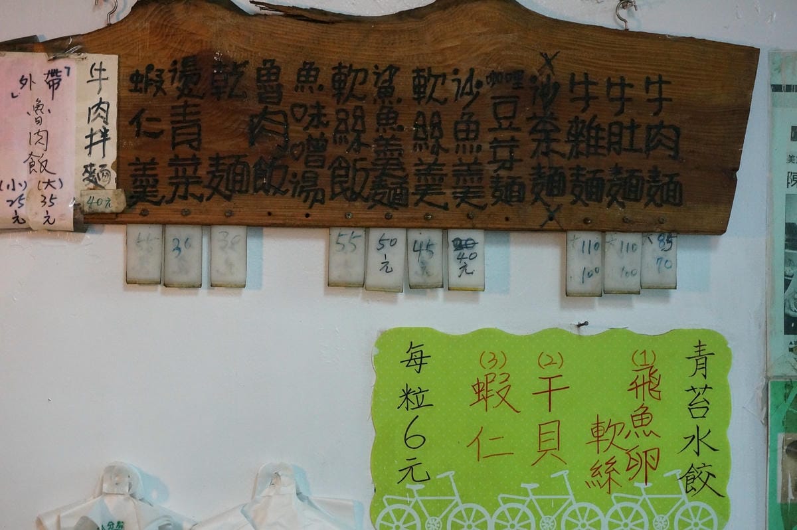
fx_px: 1559
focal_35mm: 70
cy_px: 265
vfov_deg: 19.3
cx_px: 398
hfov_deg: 28.7
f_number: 5.6
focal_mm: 47
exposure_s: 1/80
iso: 3200
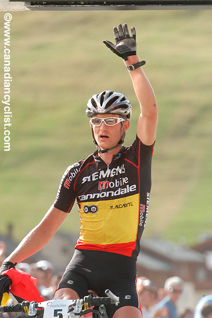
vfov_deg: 4.6
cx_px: 106
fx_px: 3982
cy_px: 159
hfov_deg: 3.0
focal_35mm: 450
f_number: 6.3
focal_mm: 300
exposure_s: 1/500
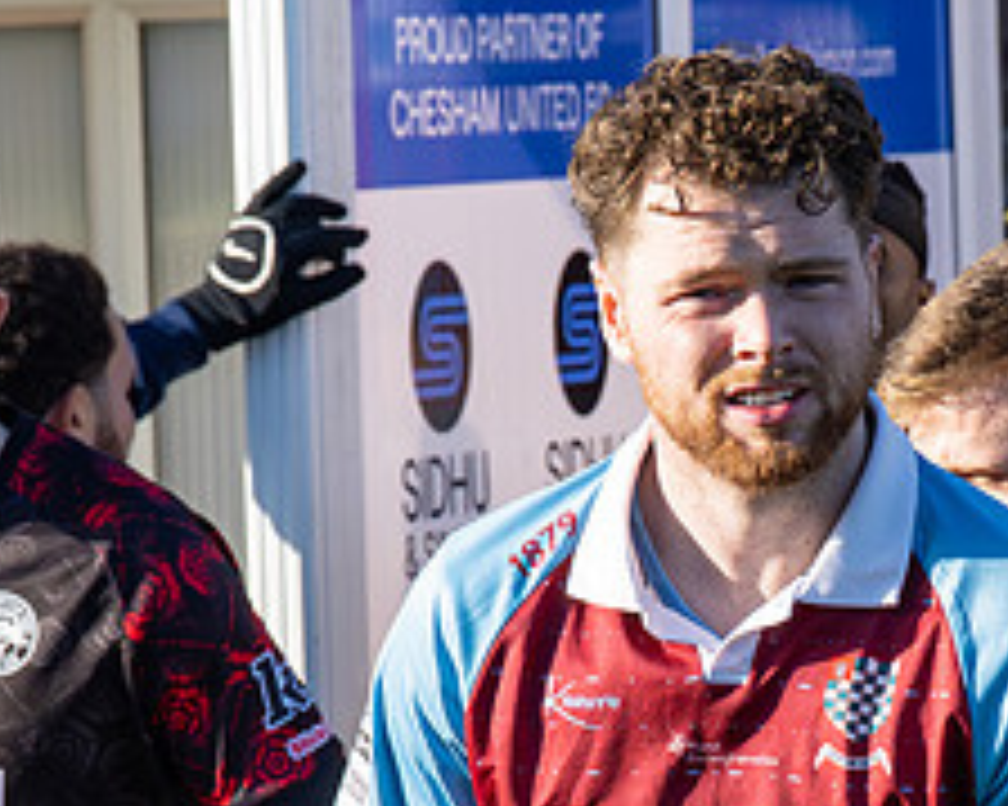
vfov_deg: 4.1
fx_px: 11182
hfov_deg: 5.2
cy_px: 772
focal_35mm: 375
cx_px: 747
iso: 500
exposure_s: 1/3200
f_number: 5
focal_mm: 70
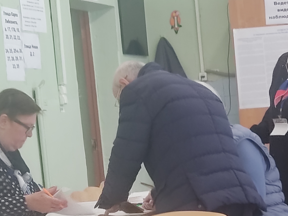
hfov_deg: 23.2
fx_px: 632
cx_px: 356
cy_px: 181
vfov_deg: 19.1
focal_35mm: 76
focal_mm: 4.74
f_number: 1.79
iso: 252
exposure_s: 1/33
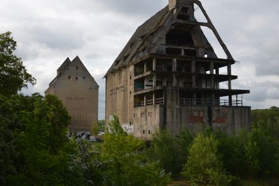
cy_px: 80
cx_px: 137
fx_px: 326
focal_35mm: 42
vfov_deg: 31.9
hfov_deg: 46.4
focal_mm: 35
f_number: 18
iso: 400
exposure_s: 1/160
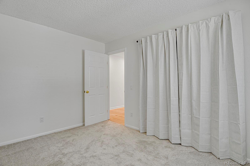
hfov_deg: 93.3
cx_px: 125
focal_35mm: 17
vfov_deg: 70.4
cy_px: 83
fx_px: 118
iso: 250
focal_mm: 17
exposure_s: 4
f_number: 8
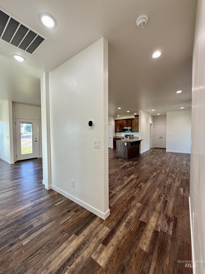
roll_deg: +0.3
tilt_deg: -1.9
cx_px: 102
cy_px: 137
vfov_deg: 102.1
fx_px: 111
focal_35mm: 14
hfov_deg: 85.7
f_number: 2.2
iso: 100
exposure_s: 1/120
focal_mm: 2.22
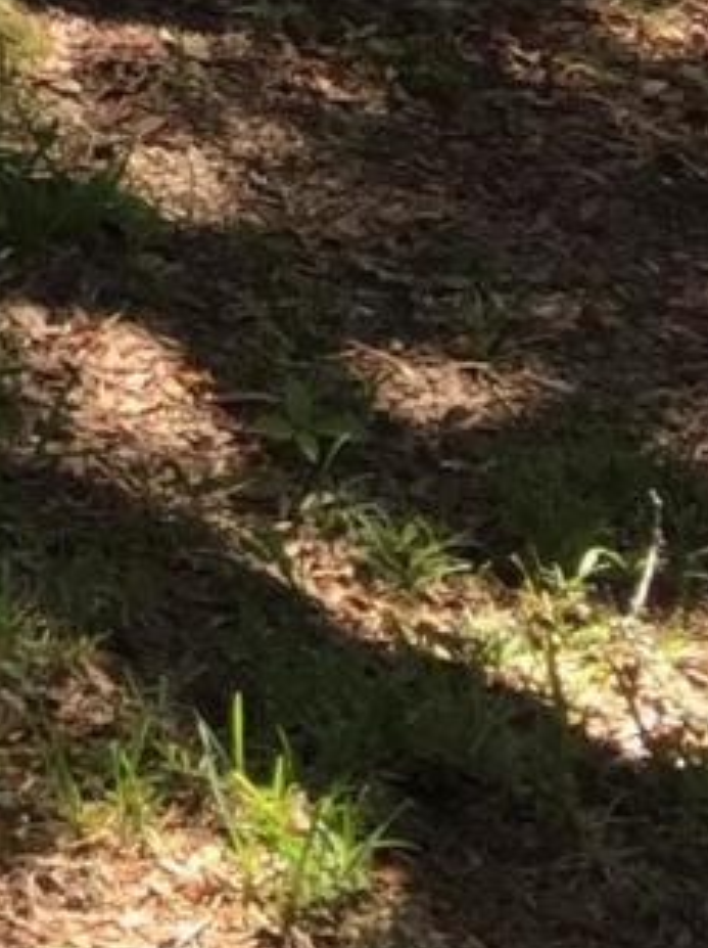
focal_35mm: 188
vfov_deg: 8.9
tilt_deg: +2.0
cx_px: -1407
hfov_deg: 7.1
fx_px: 5138
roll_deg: +0.2
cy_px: -1706
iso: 32
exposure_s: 1/449
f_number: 2.2
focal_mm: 4.15
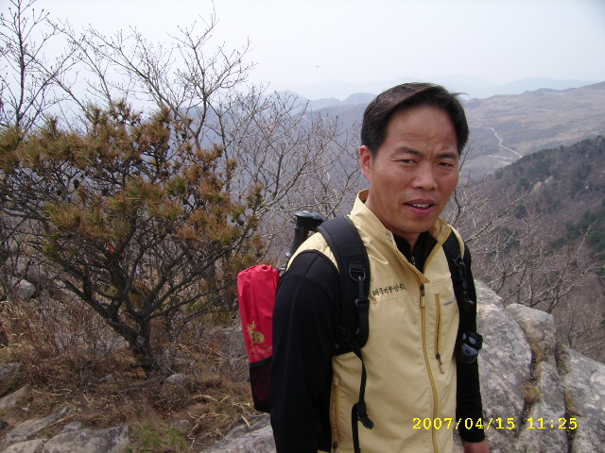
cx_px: 302
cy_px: 226
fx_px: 612
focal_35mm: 35
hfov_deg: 52.6
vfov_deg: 40.7
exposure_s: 1/297
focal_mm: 5.95
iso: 50
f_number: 5.8
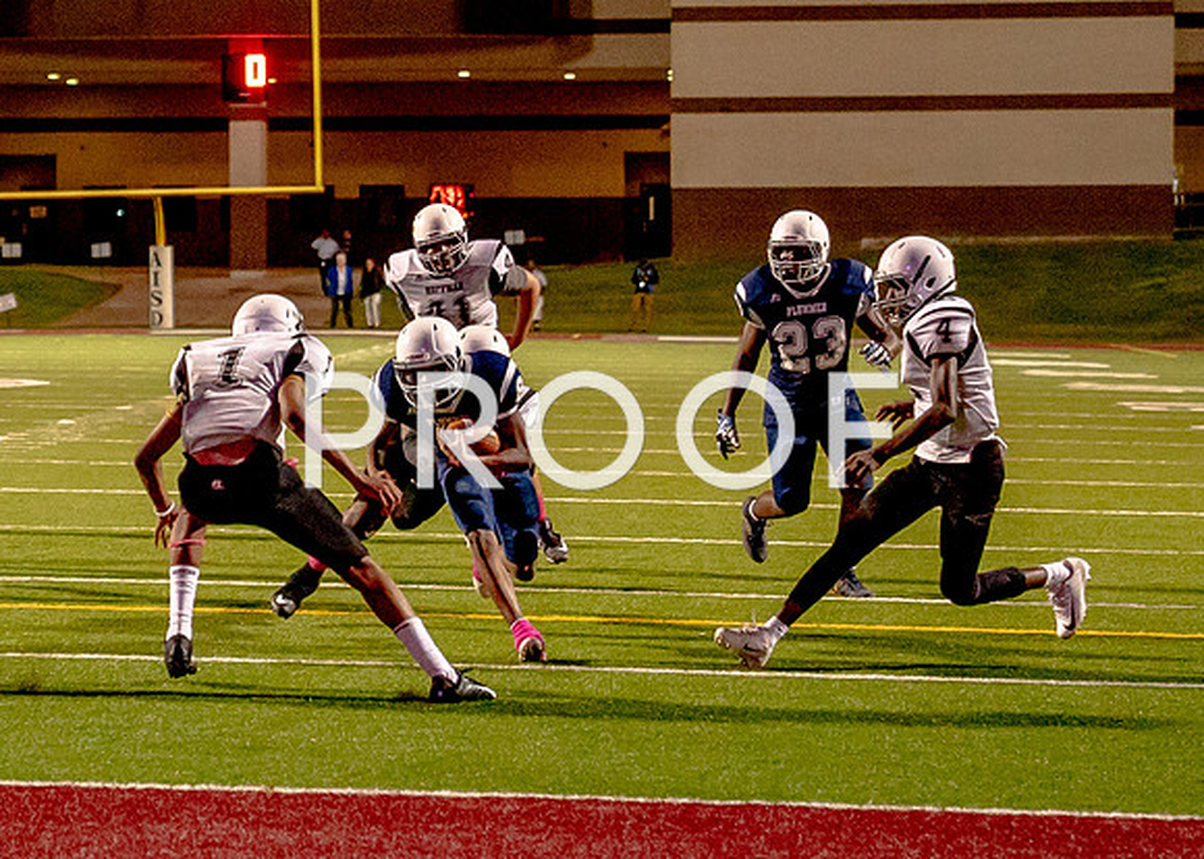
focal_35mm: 157
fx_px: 5355
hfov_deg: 12.8
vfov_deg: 9.2
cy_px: 314
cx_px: 218
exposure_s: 1/2000
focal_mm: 64
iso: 6400
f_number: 2.8
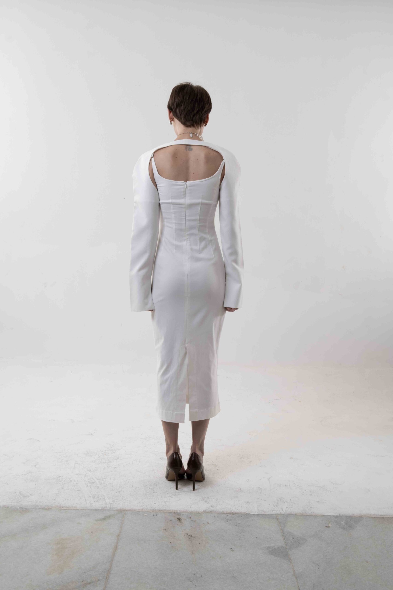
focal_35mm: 35
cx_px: 196
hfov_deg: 37.9
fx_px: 573
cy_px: 295
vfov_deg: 54.4
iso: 80
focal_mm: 23
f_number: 13
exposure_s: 1/125
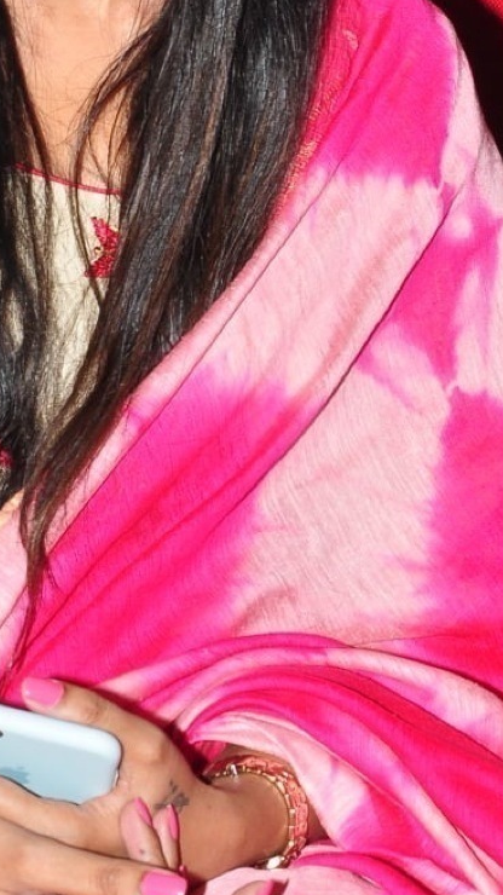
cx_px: -18
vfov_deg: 8.5
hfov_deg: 4.8
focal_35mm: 253
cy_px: 259
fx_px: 6002
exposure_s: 1/125
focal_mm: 66
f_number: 10
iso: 400
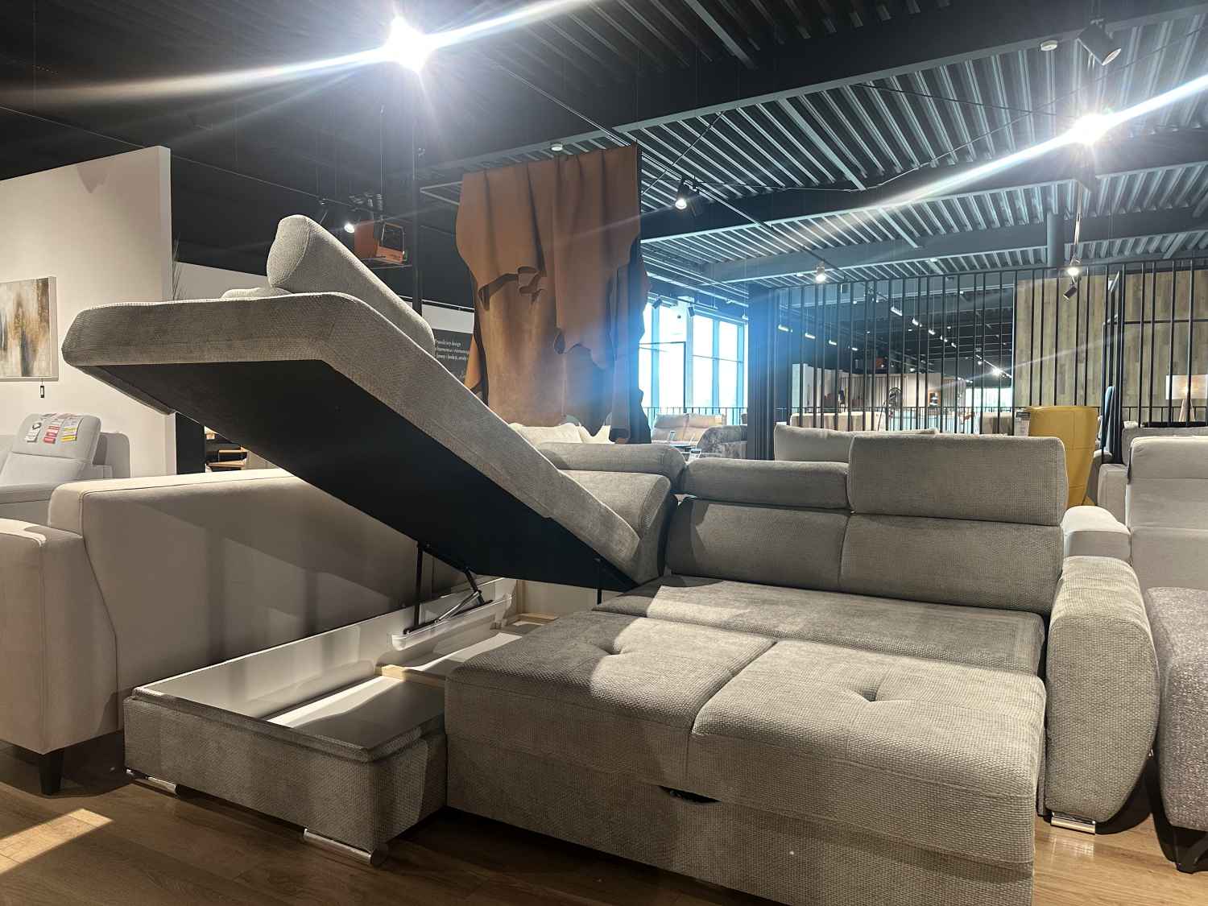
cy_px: 453
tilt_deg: -1.2
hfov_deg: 71.6
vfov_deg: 56.8
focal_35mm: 24
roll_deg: +0.3
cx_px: 604
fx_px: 838
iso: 250
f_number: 1.78
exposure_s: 1/86
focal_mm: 6.86
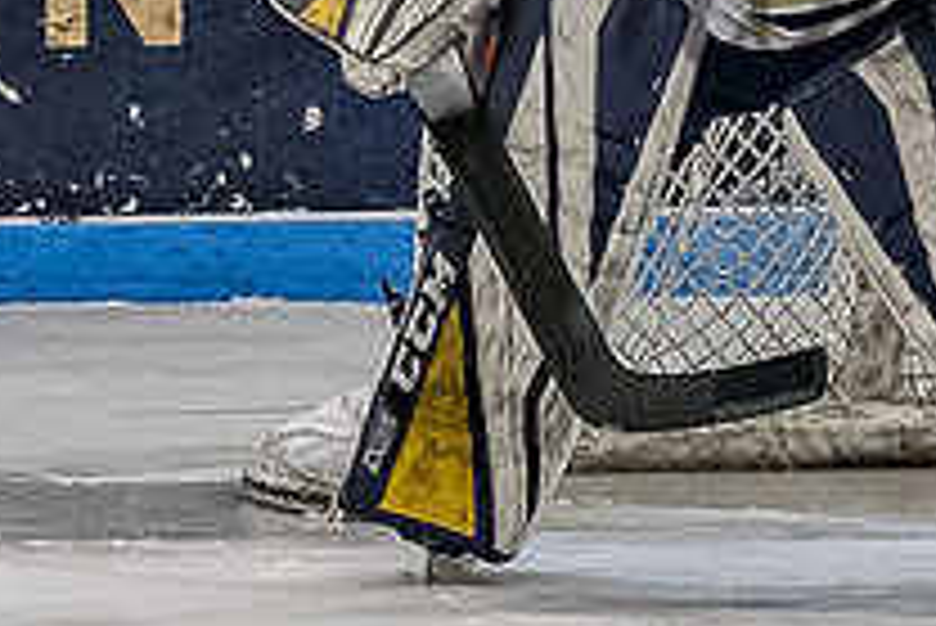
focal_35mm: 1056
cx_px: 701
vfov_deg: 1.3
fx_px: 27474
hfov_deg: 2.0
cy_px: -26
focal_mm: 122
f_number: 3.2
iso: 1600
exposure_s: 1/800
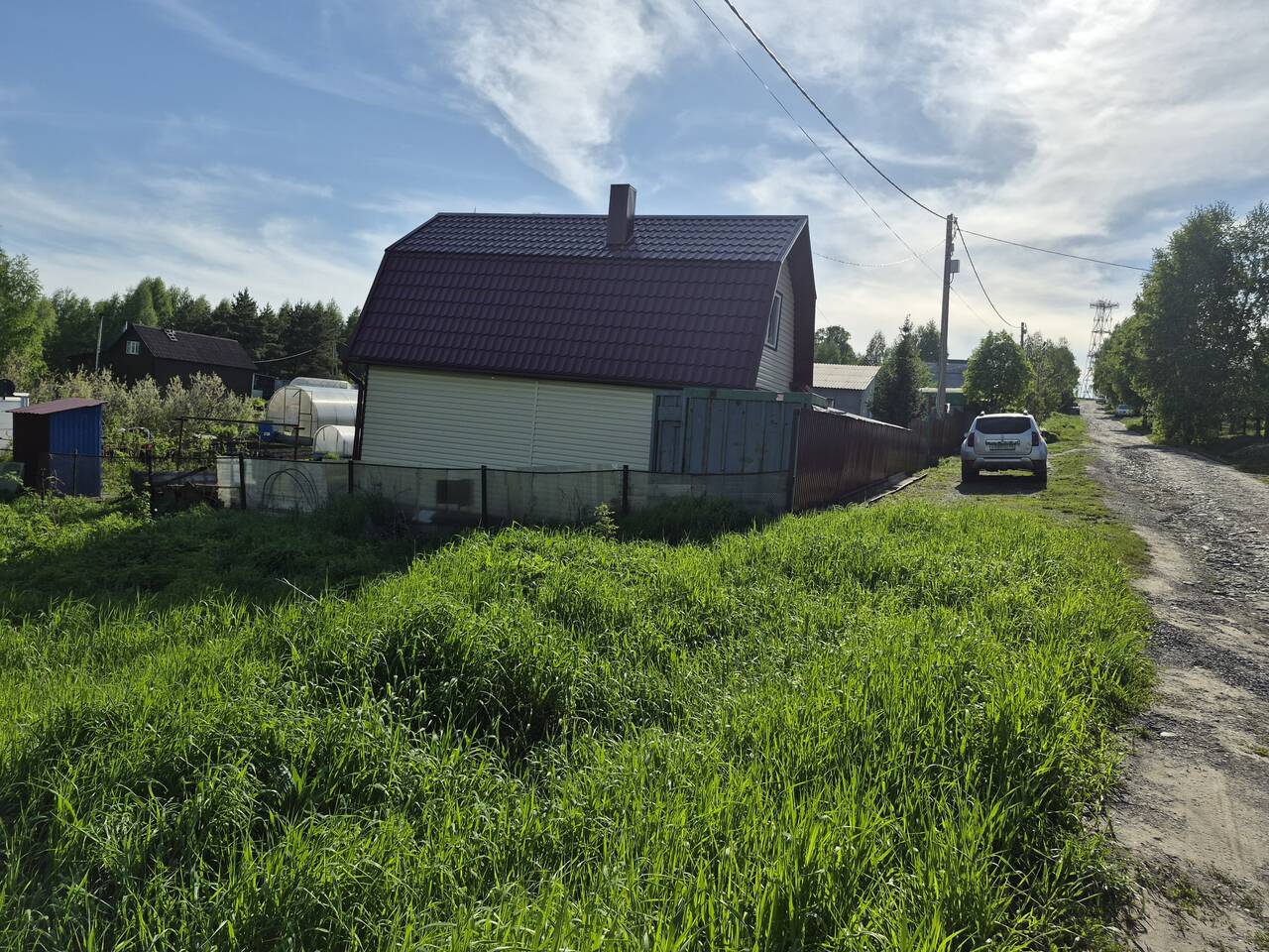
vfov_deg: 58.9
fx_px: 843
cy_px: 476
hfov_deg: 73.9
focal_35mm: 23
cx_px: 634
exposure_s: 1/7696
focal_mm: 5.4
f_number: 1.8
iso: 50
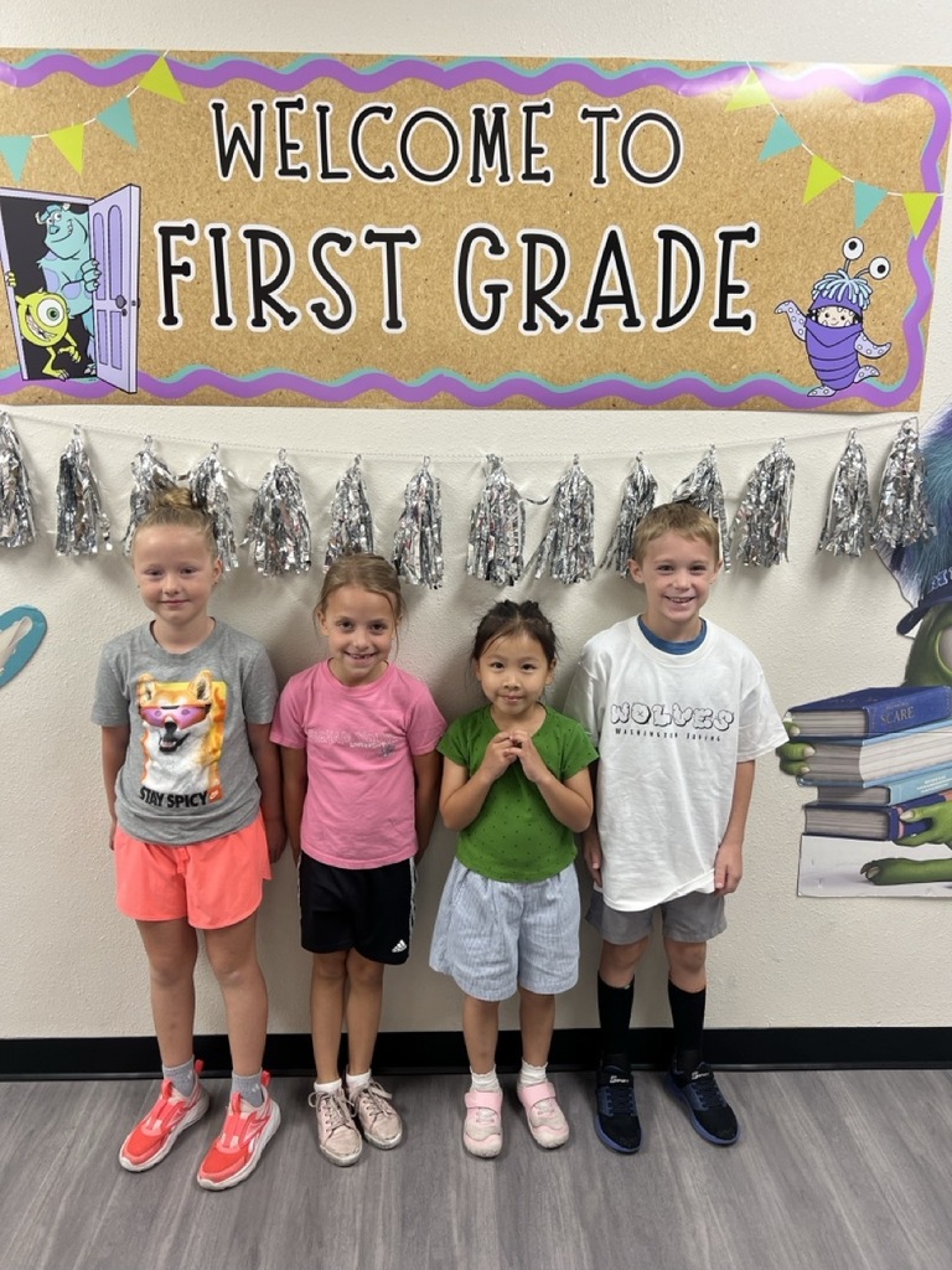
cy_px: 635
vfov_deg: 67.3
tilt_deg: -12.0
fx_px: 953
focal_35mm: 26
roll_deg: +0.4
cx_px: 476
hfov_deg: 53.1
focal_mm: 5.7
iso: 64
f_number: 1.5
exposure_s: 1/60
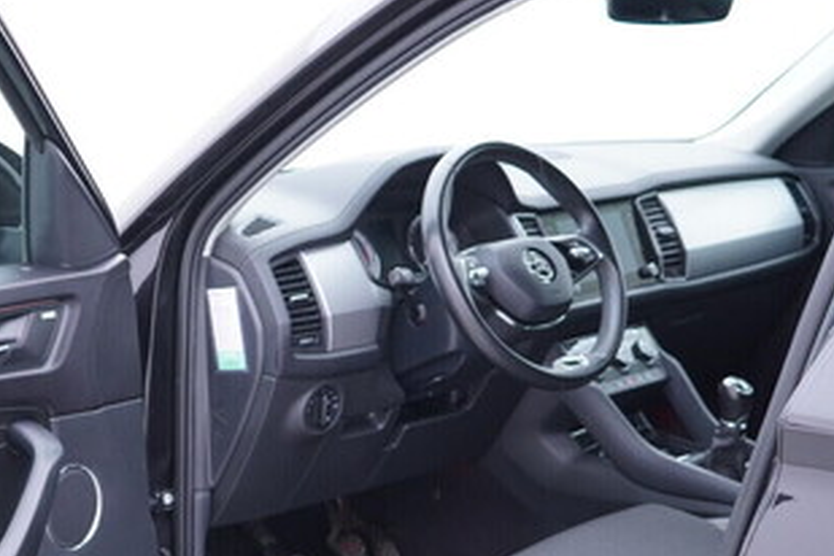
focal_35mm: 64
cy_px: 390
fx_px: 1483
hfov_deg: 30.9
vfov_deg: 21.1
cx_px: 219
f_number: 2.8
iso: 320
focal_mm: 24
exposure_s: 1/40
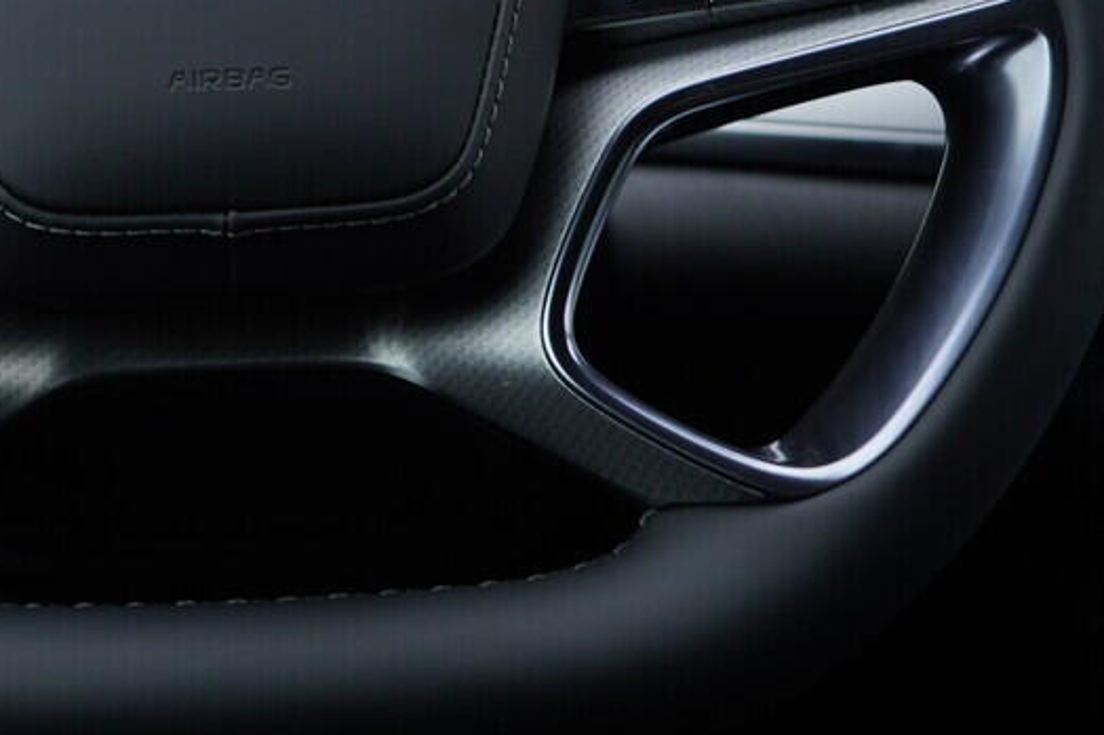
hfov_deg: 20.3
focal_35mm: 99
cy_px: -158
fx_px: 3035
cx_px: 137
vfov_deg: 13.4
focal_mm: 24
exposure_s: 1/50
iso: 125
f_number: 3.2
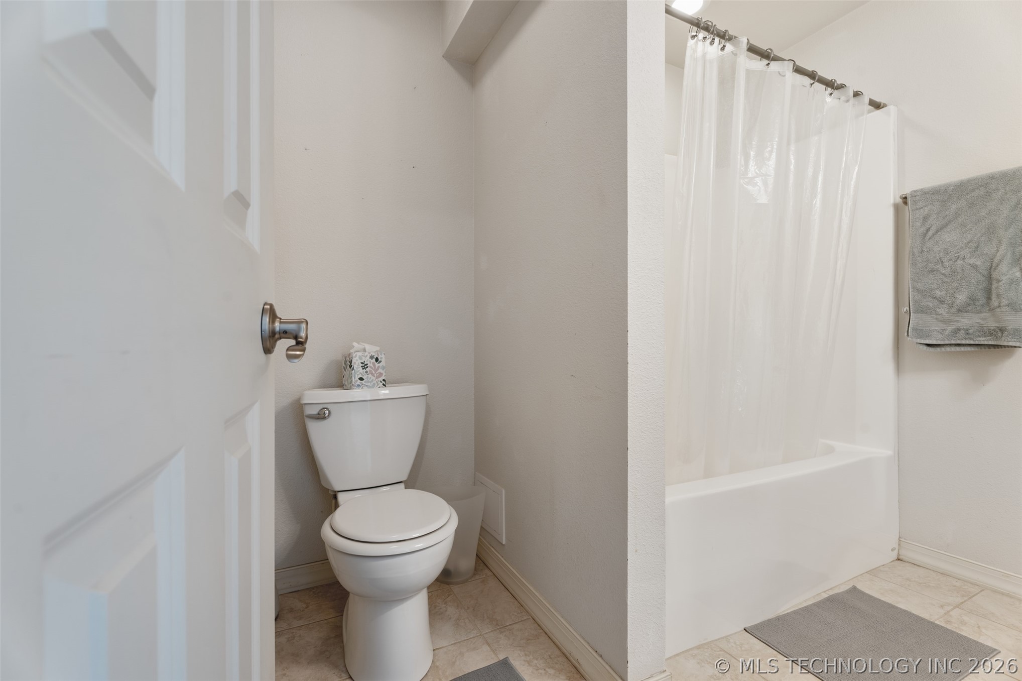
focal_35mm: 16
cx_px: 511
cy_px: 340
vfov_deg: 73.7
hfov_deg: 96.8
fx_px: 454
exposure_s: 1/125
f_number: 8
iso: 160
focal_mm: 16
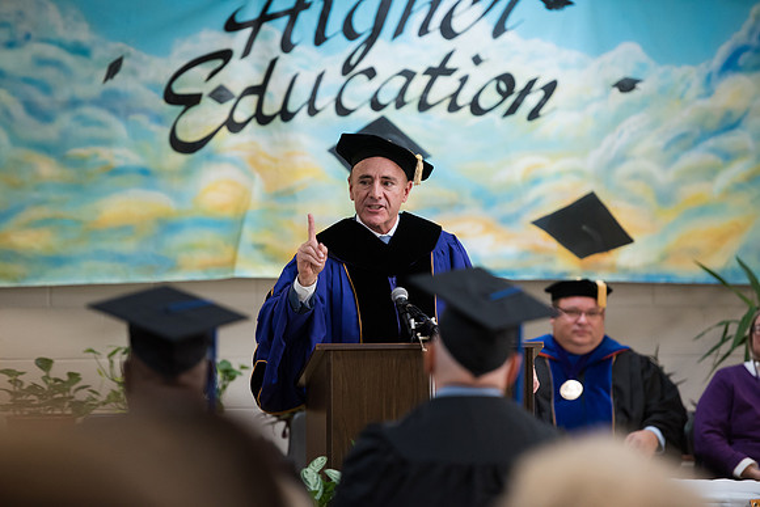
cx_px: 380
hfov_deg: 12.1
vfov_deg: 8.1
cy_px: 254
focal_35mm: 170
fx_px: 3590
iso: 2500
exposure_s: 1/200
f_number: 3.2
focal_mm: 170
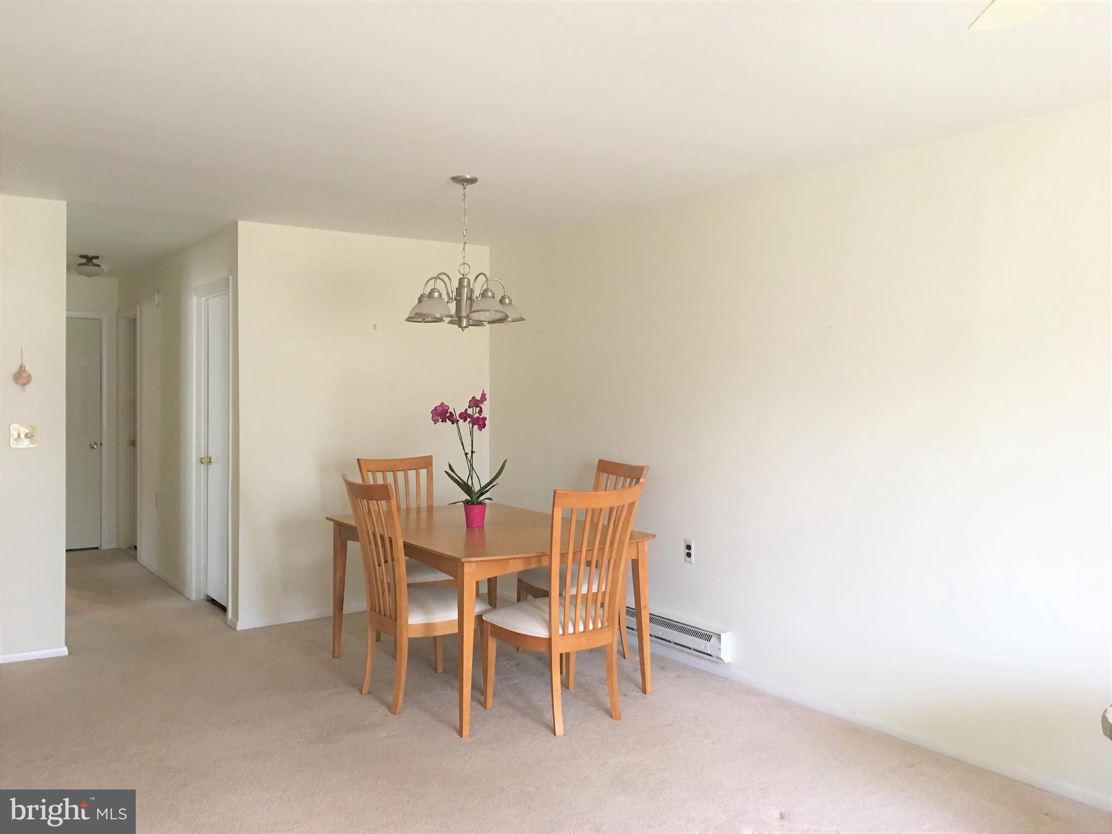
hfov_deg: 61.7
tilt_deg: -0.3
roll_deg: -0.7
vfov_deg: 48.2
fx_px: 932
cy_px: 417
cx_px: 556
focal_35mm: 29
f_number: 2.2
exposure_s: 1/15
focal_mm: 4.15
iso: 64
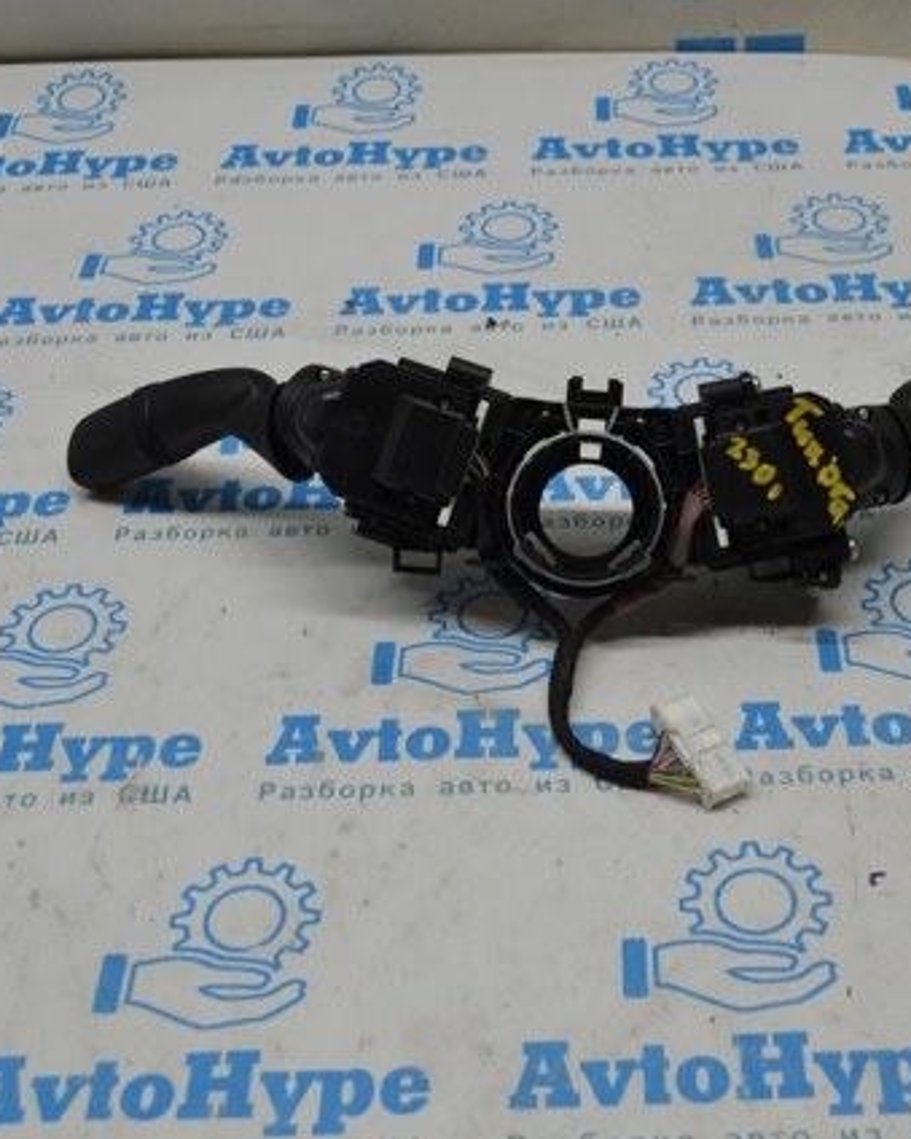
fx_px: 1719
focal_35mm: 51
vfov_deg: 36.7
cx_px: 607
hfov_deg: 29.5
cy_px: 570
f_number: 5.6
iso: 360
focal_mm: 24
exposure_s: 1/125
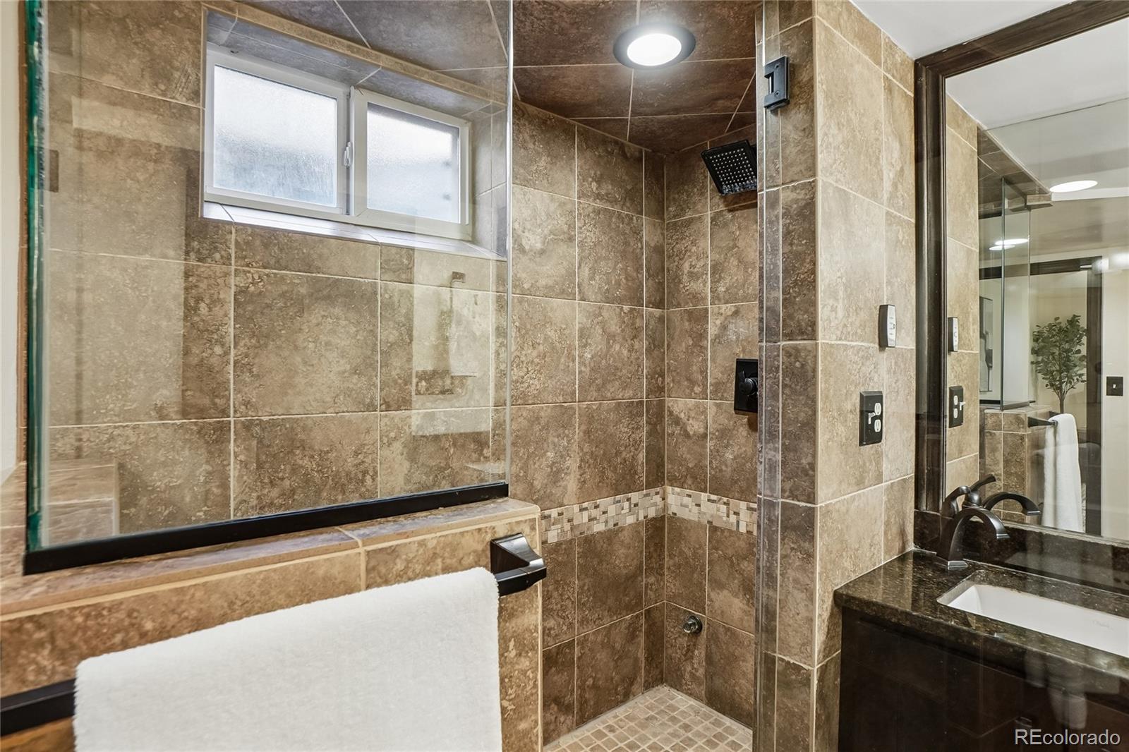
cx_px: 564
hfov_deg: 90.0
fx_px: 564
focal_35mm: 18
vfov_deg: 67.4
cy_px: 376
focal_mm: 12
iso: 400
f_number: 8
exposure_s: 1/5
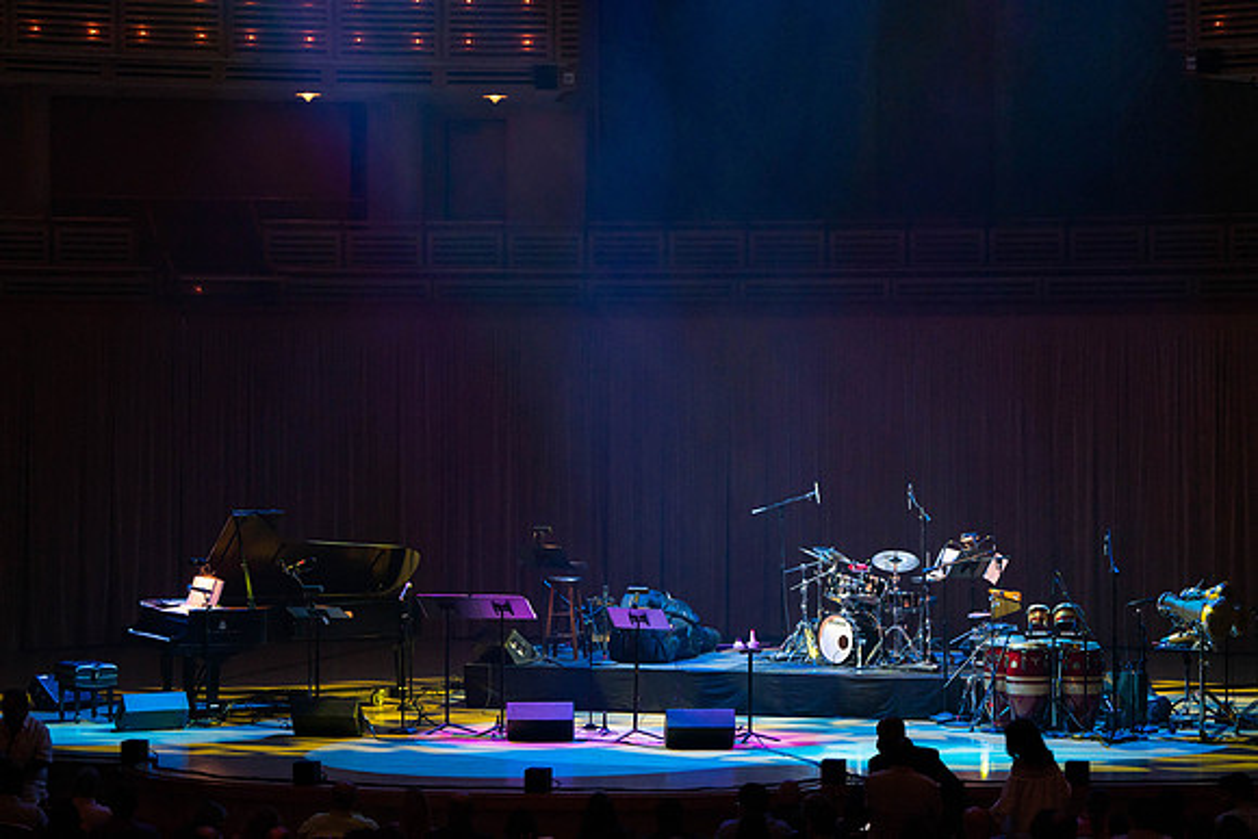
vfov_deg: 13.5
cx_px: 629
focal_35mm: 102
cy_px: 420
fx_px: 3559
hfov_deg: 20.0
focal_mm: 100
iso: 2500
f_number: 5.6
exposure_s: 1/100
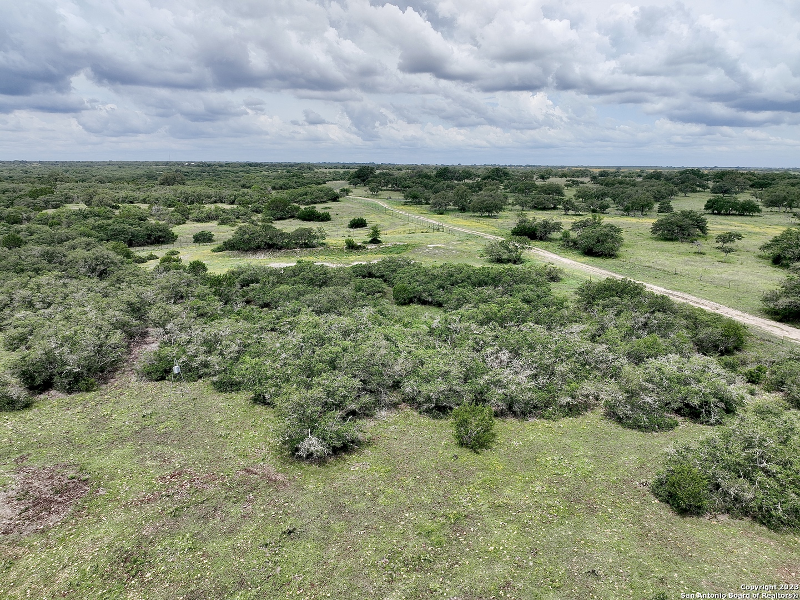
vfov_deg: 56.8
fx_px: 555
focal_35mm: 24
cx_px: 400
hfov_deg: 71.6
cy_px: 300
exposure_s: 1/2000
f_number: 2.8
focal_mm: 12.29
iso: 100
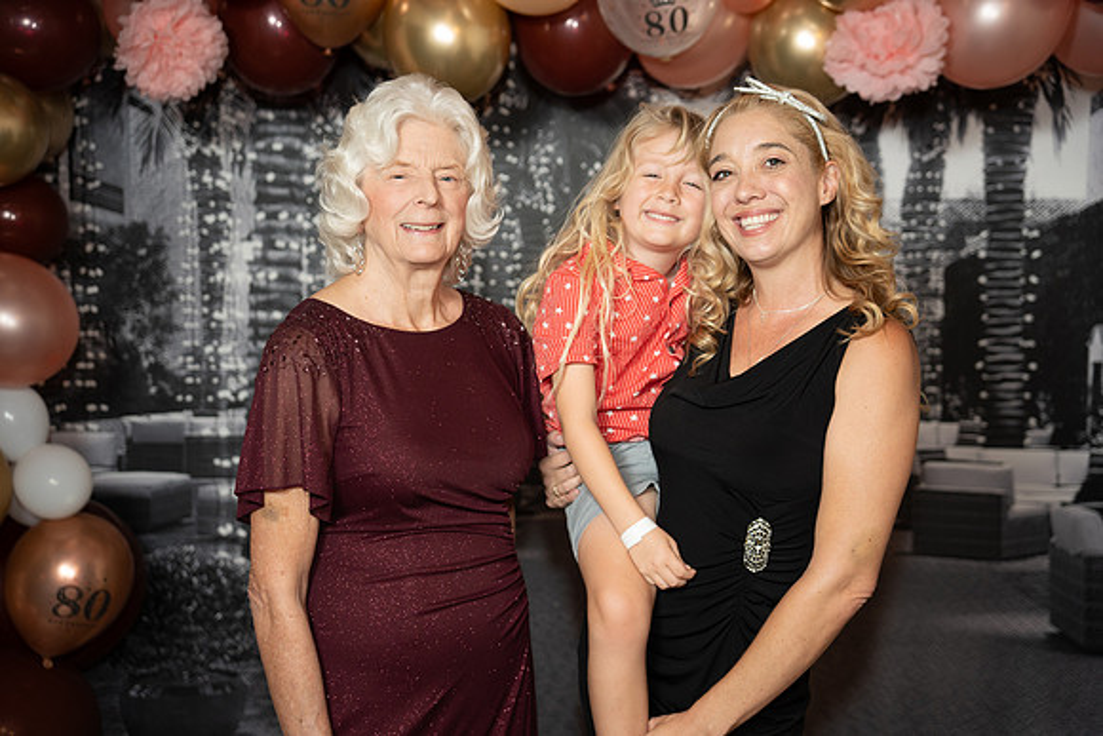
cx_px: 552
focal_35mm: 52
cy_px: 368
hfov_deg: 37.9
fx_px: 1606
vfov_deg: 25.8
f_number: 2.8
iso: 1000
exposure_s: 1/160
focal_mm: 52.4
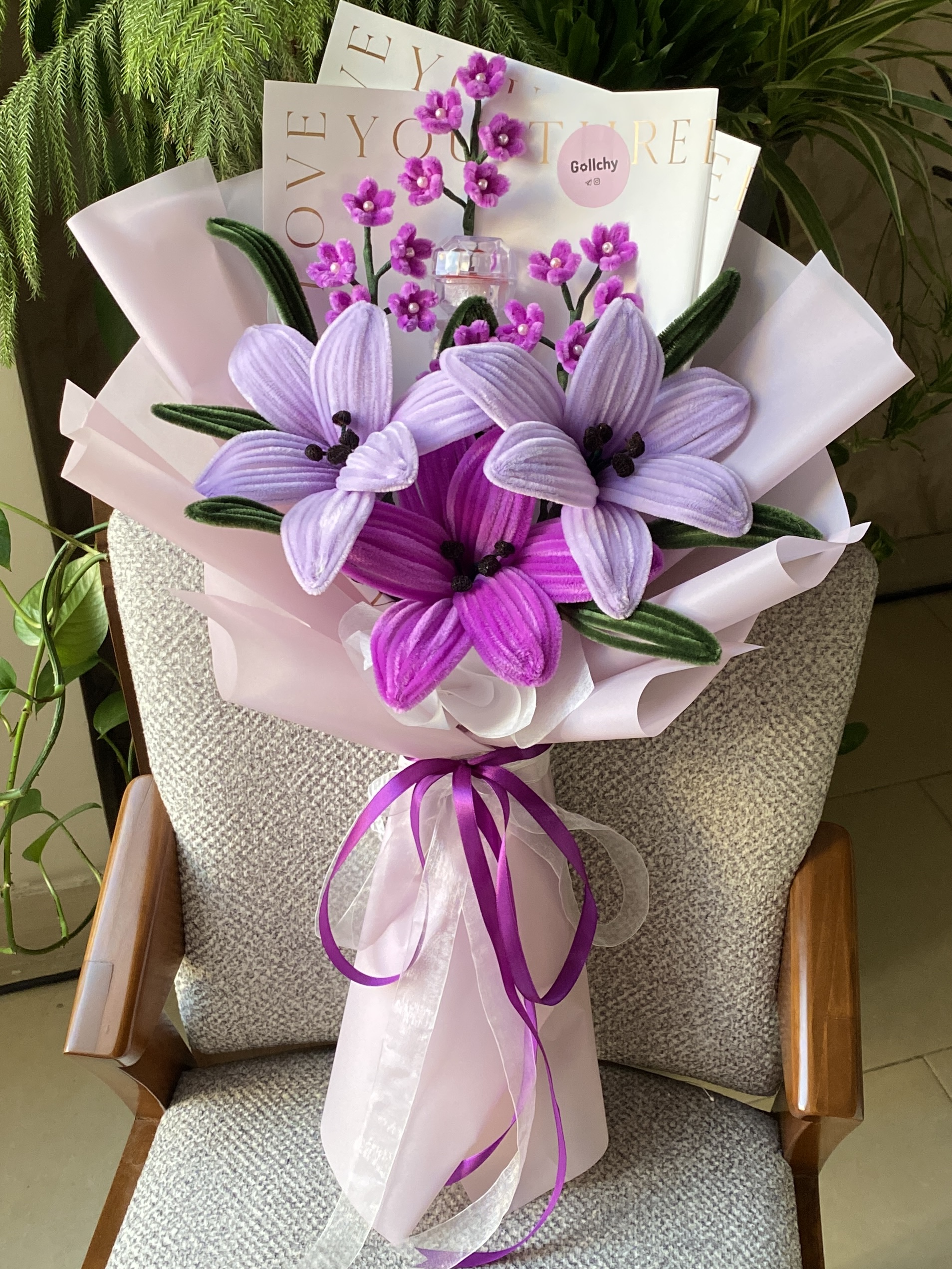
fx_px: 953
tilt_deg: -33.6
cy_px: 634
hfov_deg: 53.1
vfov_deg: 67.3
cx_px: 476
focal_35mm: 26
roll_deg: +0.5
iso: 250
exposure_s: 1/60
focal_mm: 4.25
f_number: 1.8
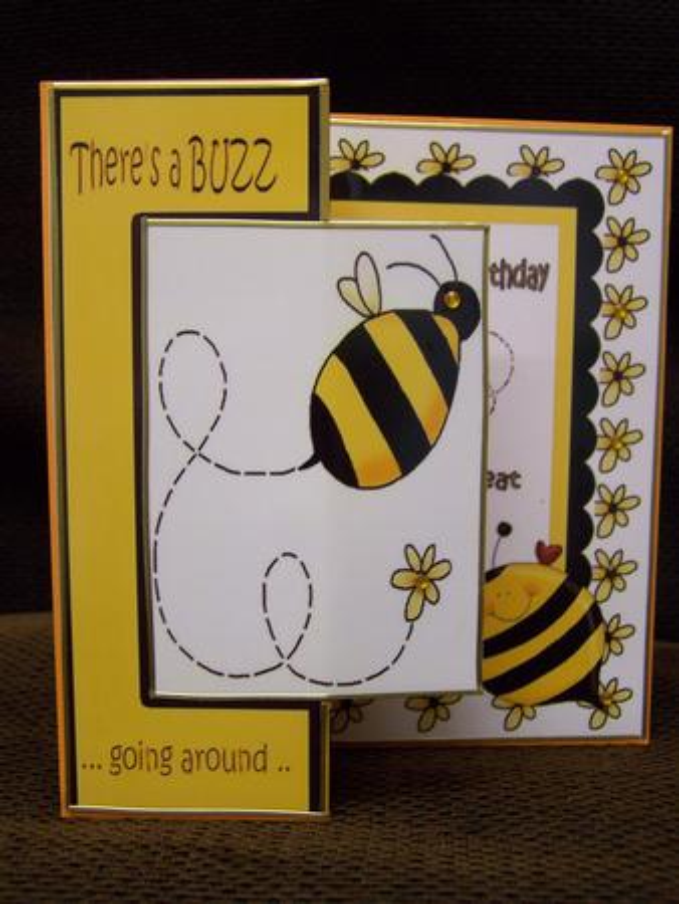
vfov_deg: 37.5
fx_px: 1333
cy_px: 452
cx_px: 340
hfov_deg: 28.6
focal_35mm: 51
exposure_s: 1/25
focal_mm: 8.5
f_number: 3
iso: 160
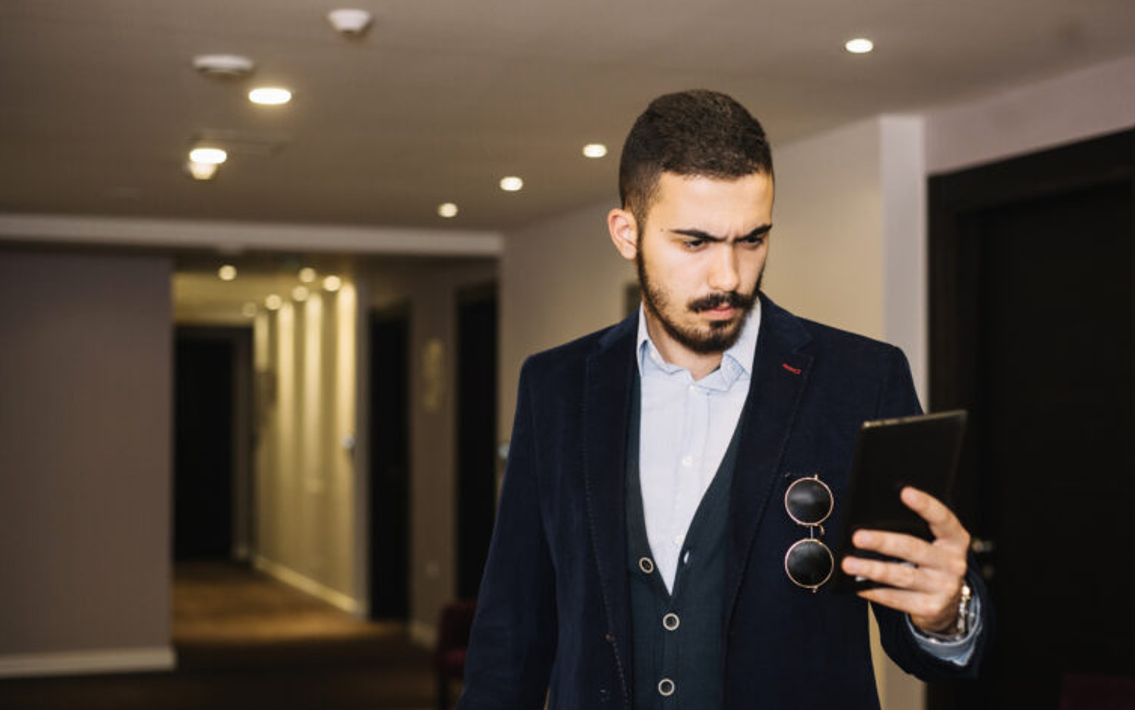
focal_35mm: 52
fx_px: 1609
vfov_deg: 24.9
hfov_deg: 38.9
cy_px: 367
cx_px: 574
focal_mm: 50
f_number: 2.8
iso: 800
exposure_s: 1/50
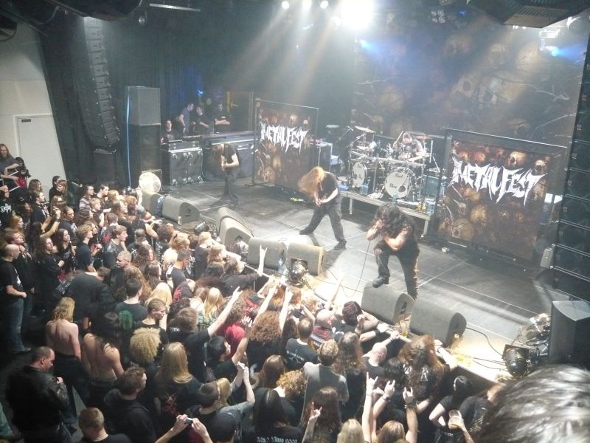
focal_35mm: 28
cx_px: 295
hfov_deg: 63.4
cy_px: 222
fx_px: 477
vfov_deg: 49.7
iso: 640
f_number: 2.8
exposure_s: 1/30
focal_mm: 4.6
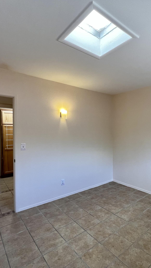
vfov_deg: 89.6
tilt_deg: +0.0
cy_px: 134
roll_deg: +0.4
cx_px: 103
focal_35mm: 19
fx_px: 135
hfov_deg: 56.8
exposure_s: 1/99
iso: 100
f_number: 1.8
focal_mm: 1.57
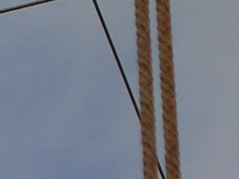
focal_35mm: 594
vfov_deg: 2.5
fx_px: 4101
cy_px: 269
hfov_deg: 3.3
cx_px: -341
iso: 50
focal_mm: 17.4
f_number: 4.9
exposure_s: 1/475
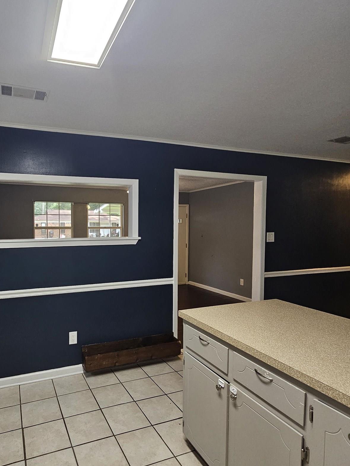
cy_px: 239
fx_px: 256
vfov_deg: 84.6
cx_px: 109
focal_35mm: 19
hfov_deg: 66.3
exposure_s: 1/77.4
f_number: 2.2
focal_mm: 2.2
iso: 200
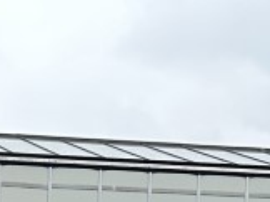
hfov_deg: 12.2
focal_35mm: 152
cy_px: 639
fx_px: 1184
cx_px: -180
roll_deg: +0.6
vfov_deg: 8.1
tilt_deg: -5.5
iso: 80
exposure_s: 1/1241
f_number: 1.78
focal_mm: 6.86
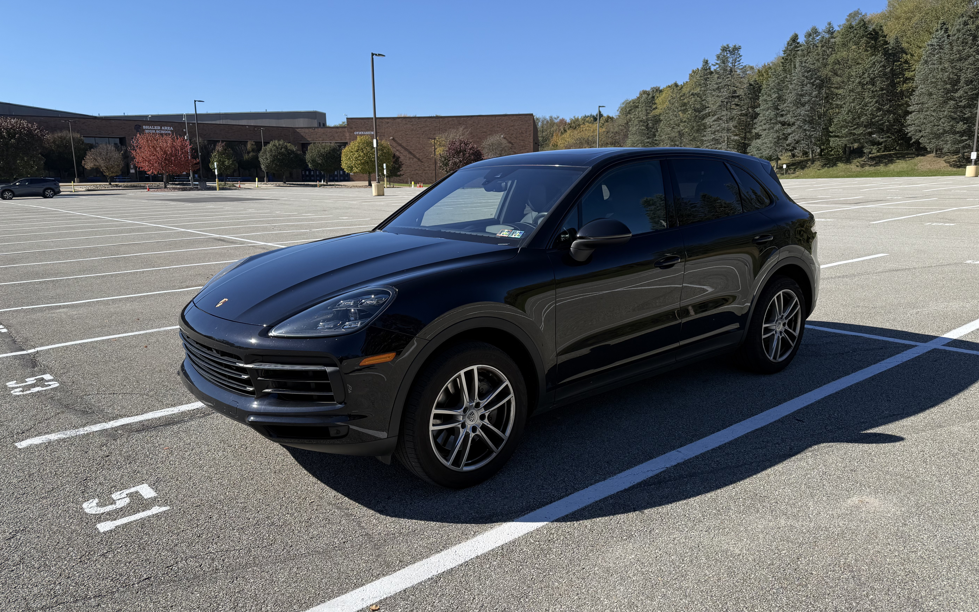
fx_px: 694
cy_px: 324
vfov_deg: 47.6
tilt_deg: -7.9
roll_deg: +1.7
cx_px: 486
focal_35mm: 26
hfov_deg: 70.4
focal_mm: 6.76
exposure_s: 1/3759
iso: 80
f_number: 1.78
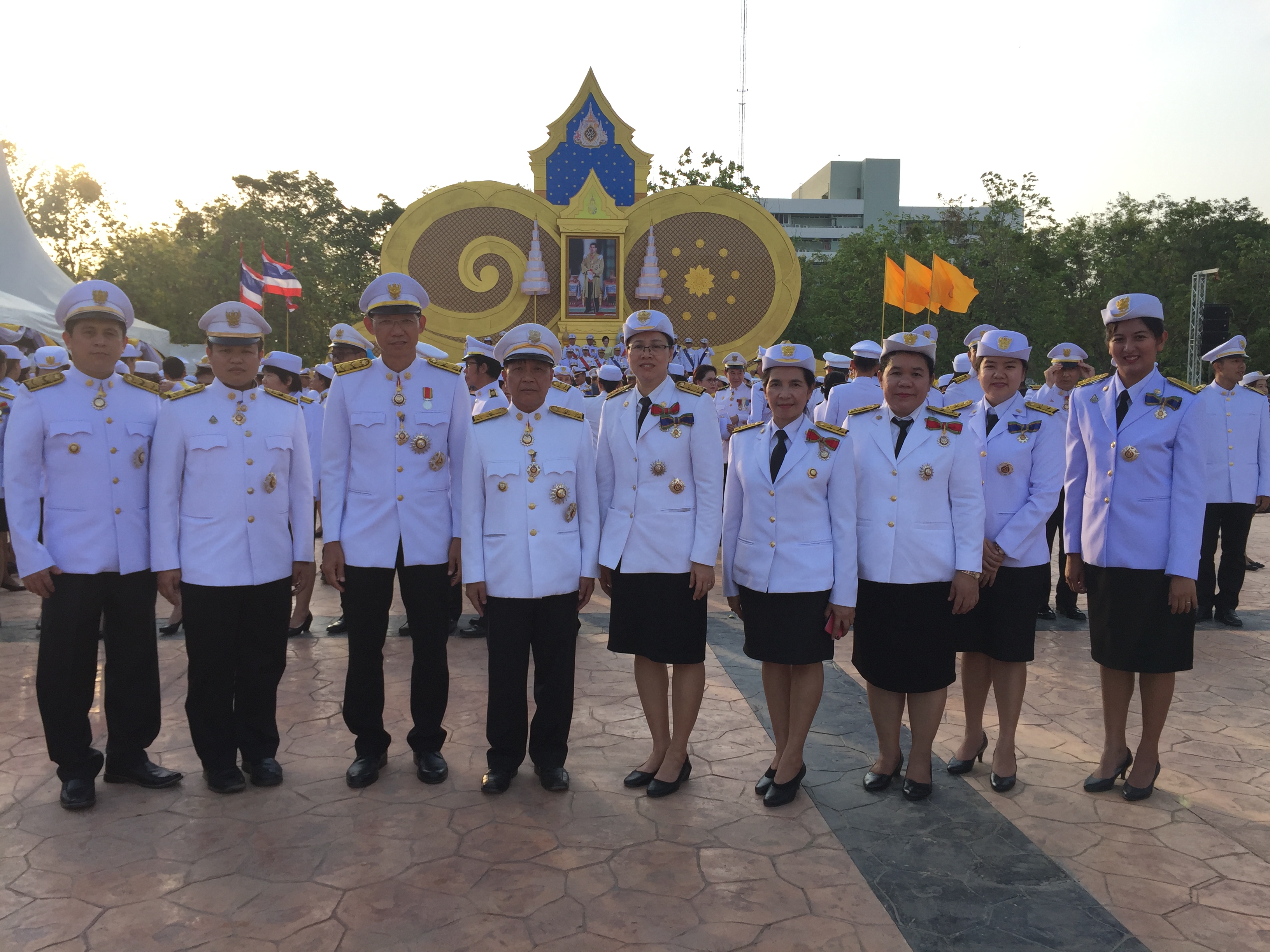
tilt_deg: -3.2
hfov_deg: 61.7
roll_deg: -1.1
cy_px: 476
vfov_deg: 48.2
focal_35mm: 29
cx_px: 635
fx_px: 1064
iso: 32
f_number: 2.2
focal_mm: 4.15
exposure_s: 1/581
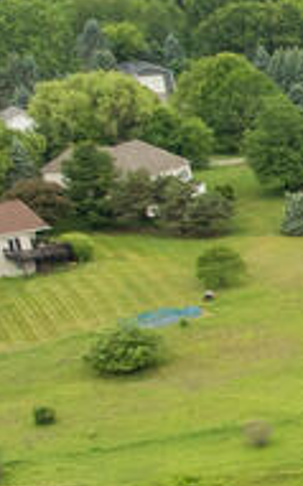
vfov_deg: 12.6
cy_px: 688
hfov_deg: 6.0
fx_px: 2119
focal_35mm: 160
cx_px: 1441
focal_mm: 12.29
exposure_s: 1/800
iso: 190
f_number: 2.8
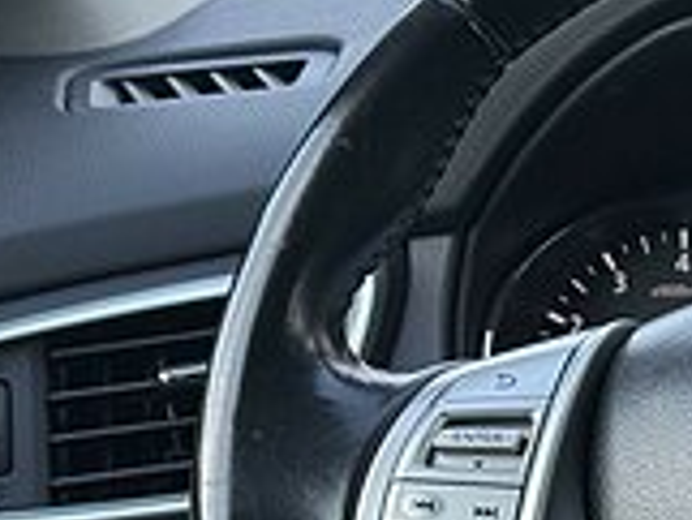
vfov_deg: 9.1
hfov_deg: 11.6
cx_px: 1010
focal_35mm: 163
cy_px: 378
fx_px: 3261
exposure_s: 1/74
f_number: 1.78
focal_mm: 6.76
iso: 125
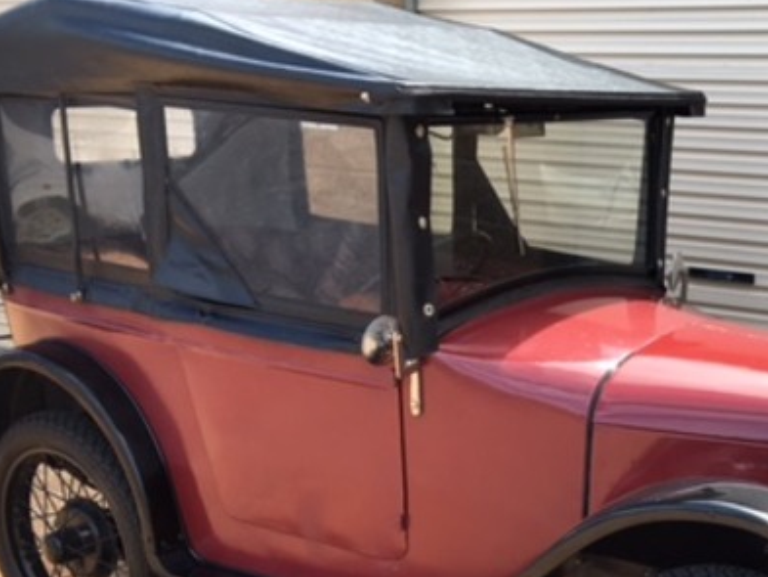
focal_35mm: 59
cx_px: 645
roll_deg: -1.9
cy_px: 510
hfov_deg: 31.6
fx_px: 1309
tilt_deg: -16.8
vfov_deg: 24.2
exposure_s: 1/371
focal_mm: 4.15
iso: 25
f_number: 2.2
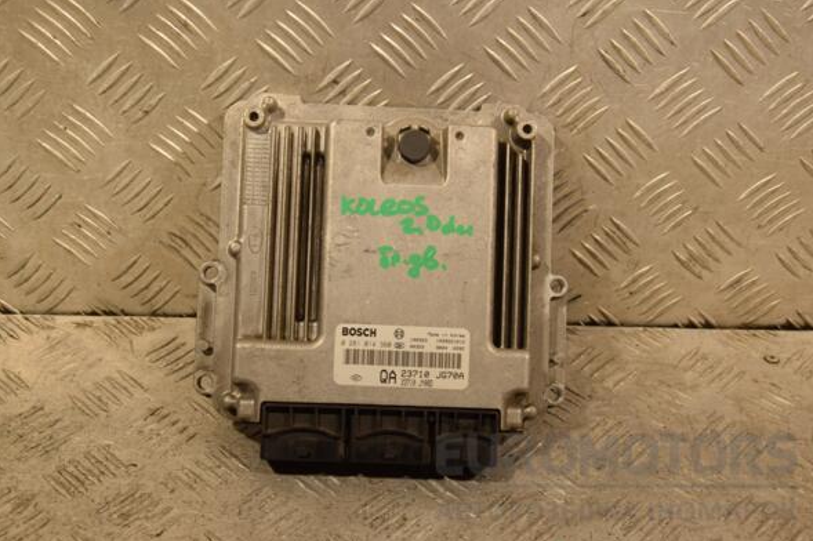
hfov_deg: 37.2
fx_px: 1208
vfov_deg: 25.3
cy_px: 270
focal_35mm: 54
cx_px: 410
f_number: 6.3
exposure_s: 1/160
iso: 800
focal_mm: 35
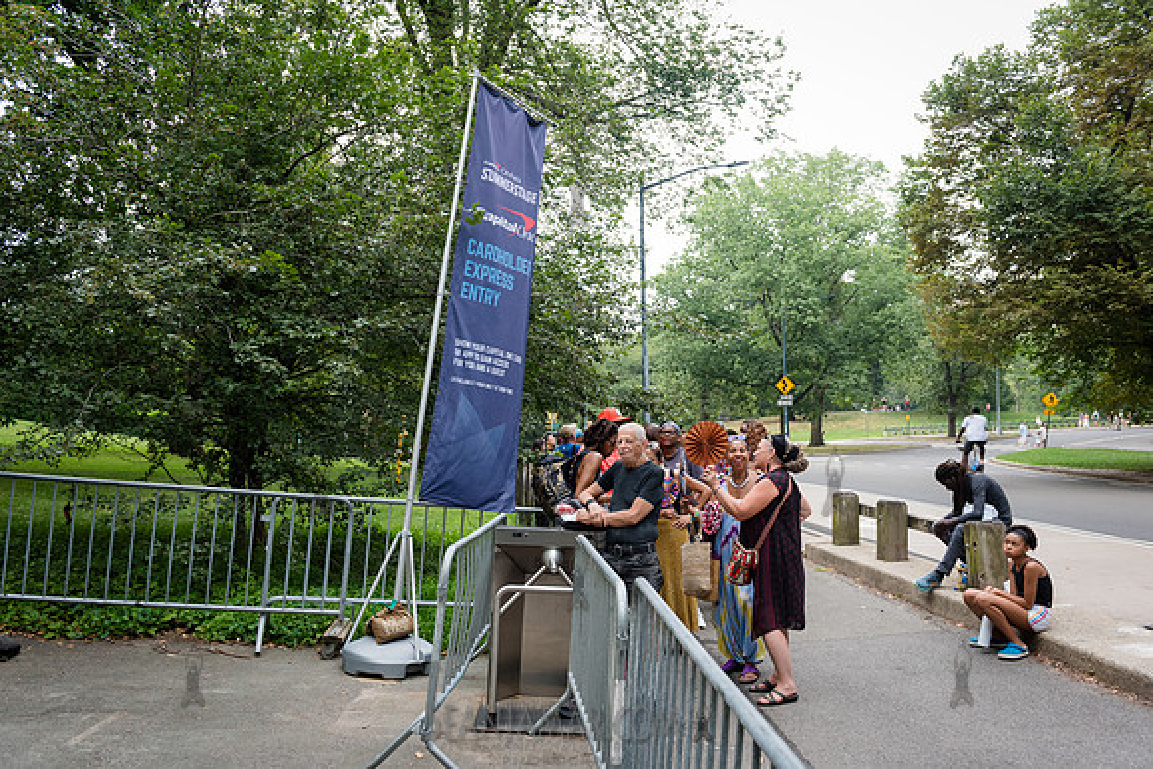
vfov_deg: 42.3
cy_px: 384
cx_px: 576
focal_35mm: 31
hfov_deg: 60.3
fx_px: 993
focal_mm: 31
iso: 1000
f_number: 4.5
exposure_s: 1/400
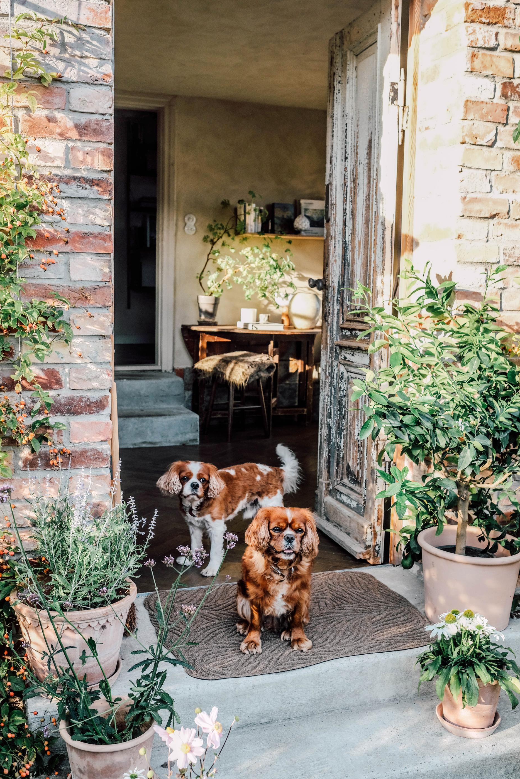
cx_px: 261
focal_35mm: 36
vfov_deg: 53.1
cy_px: 387
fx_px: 780
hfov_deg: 36.9
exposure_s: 1/250
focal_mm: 23
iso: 640
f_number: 5
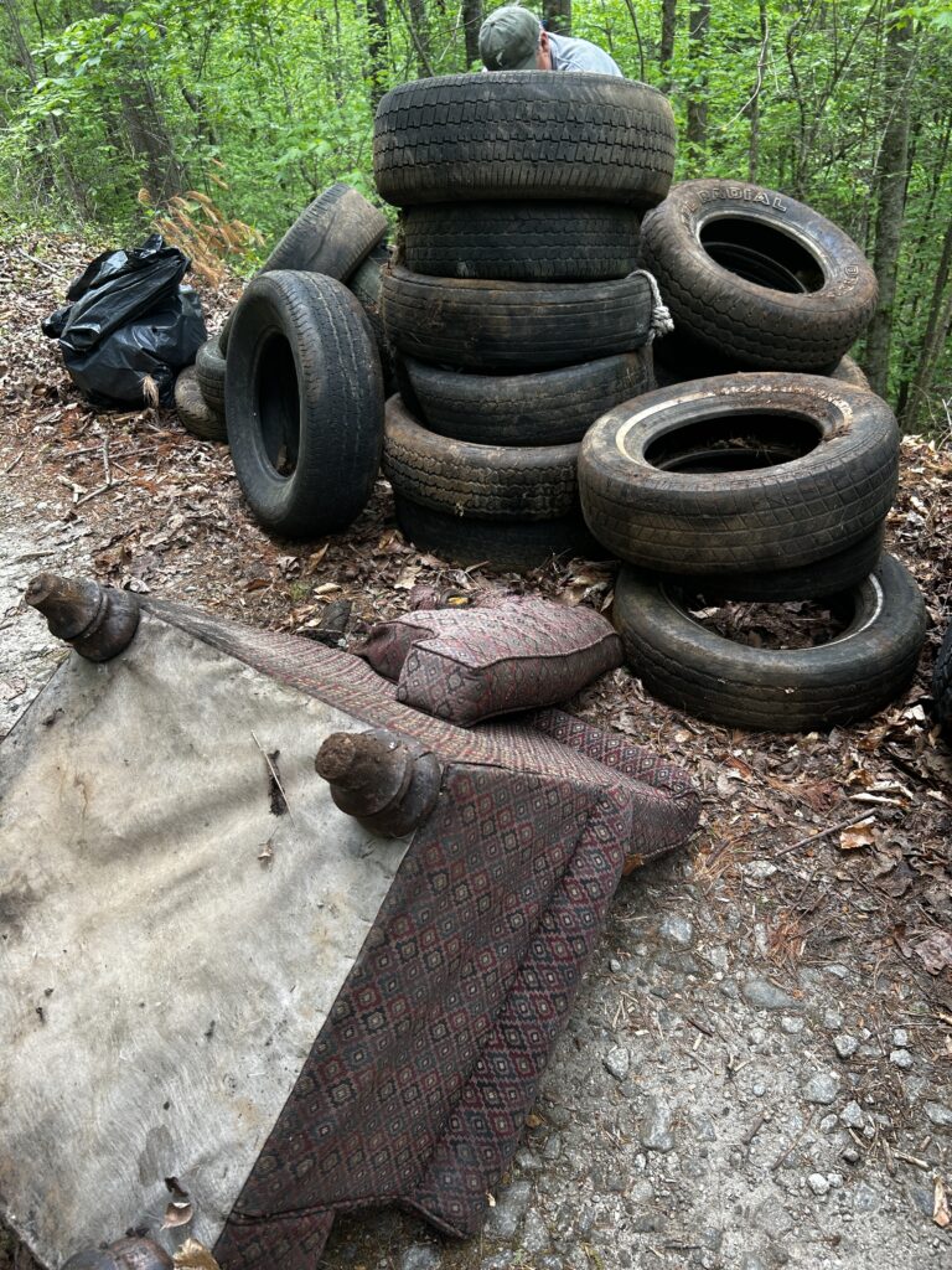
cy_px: 635
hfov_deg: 53.1
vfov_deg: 67.3
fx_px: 953
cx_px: 476
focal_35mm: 26
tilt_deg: -35.8
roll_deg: +7.0
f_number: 1.5
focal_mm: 5.7
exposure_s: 1/121
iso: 64
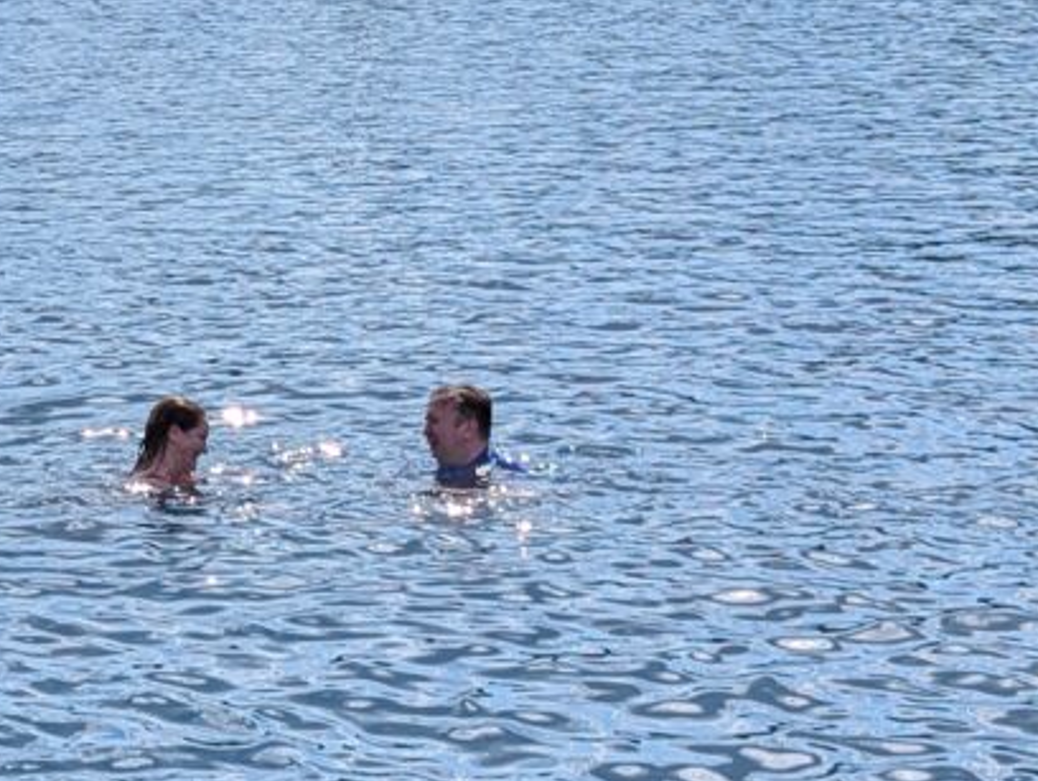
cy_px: 513
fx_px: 3693
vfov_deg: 12.1
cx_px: -163
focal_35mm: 123
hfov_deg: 15.5
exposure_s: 1/1513
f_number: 1.68
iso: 19
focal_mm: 6.9
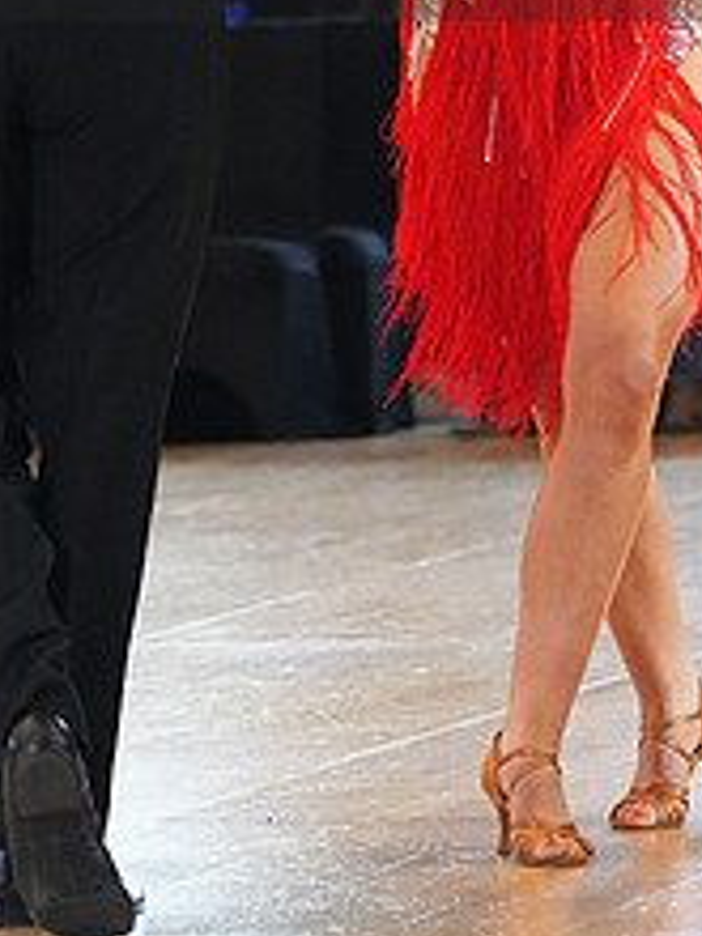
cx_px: 445
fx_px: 10140
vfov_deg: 5.3
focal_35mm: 375
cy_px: -119
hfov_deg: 4.0
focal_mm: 148
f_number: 5
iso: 12800
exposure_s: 1/400
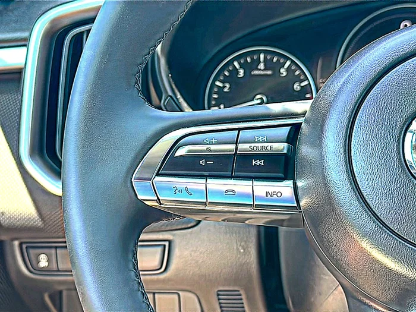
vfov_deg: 32.9
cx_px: 208
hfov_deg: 42.9
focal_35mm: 44
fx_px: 529
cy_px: 156
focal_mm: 6.86
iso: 100
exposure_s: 1/160
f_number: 1.78
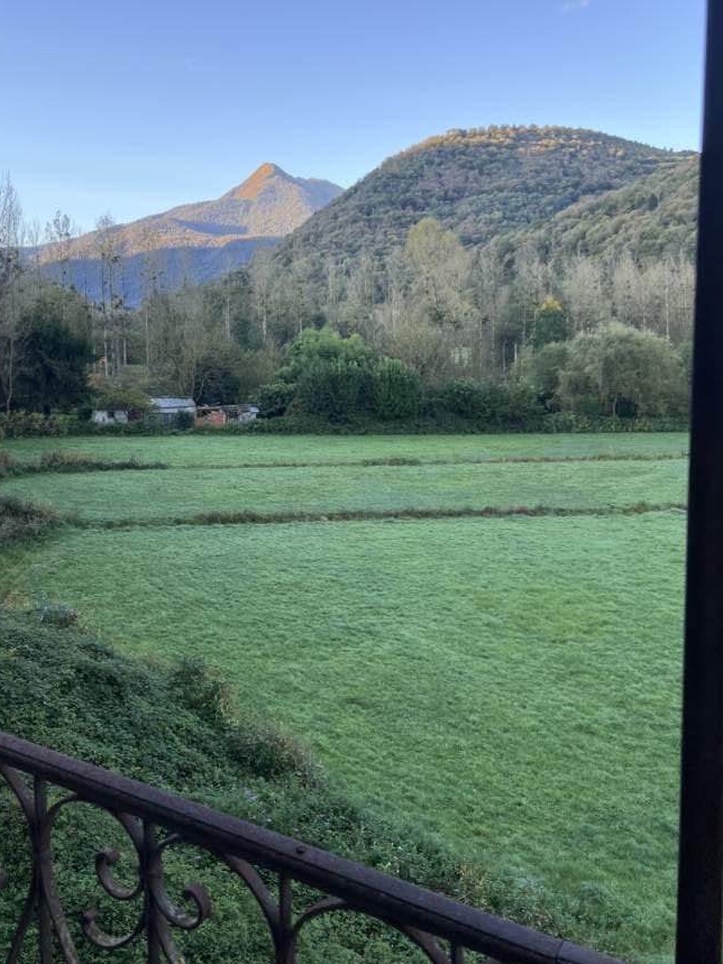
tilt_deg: -4.0
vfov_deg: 58.0
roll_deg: +0.4
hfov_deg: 45.2
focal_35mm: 31
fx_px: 864
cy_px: 394
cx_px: 293
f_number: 1.5
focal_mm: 5.7
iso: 50
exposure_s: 1/333
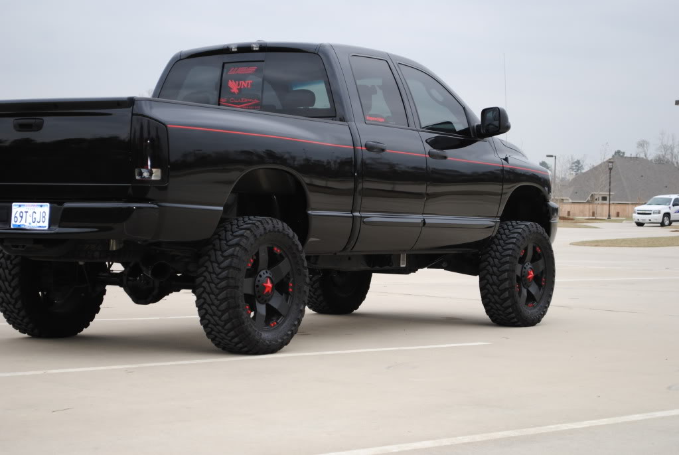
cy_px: 228
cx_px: 340
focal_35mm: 82
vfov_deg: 16.6
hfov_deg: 24.6
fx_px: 1558
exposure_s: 1/125
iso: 125
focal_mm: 55
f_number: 5.6
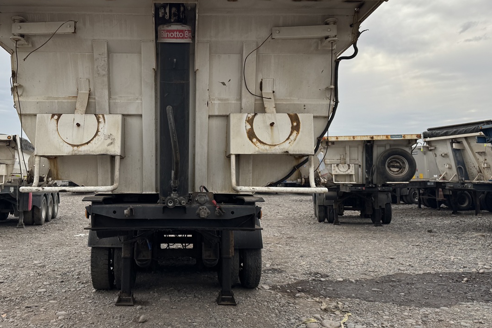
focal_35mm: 32
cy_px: 123
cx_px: 186
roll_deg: +0.2
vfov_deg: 40.8
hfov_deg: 58.0
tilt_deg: +8.1
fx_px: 437
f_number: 1.78
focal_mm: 6.76
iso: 80
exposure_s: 1/1980
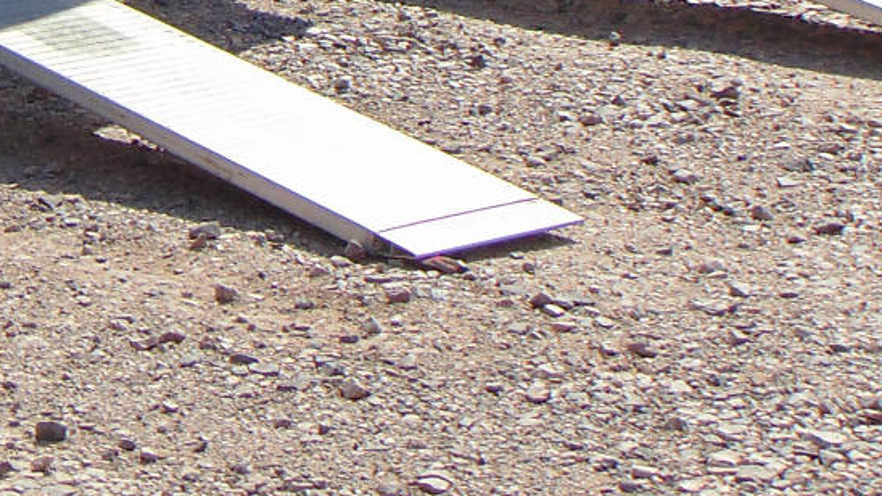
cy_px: -453
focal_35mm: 159
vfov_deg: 7.4
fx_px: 3718
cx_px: -328
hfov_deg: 13.0
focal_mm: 9
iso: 80
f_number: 9
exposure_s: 1/200
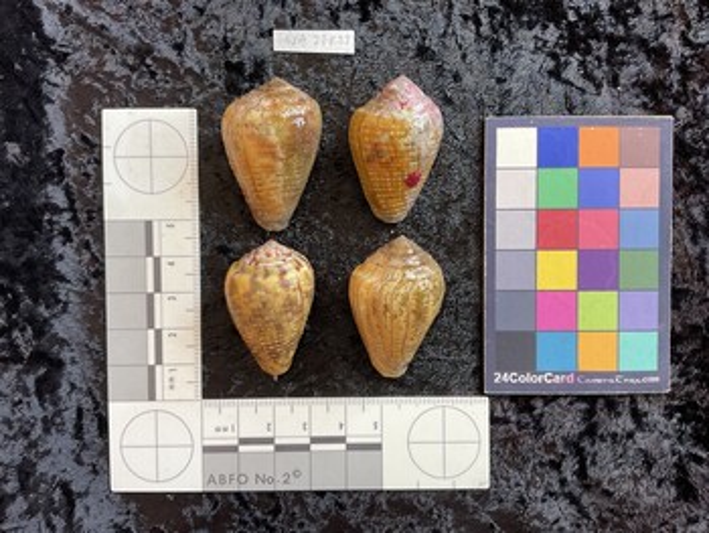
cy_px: 266
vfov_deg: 48.3
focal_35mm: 29
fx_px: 594
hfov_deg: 61.6
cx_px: 354
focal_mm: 3
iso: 64
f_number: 1.8
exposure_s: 1/120
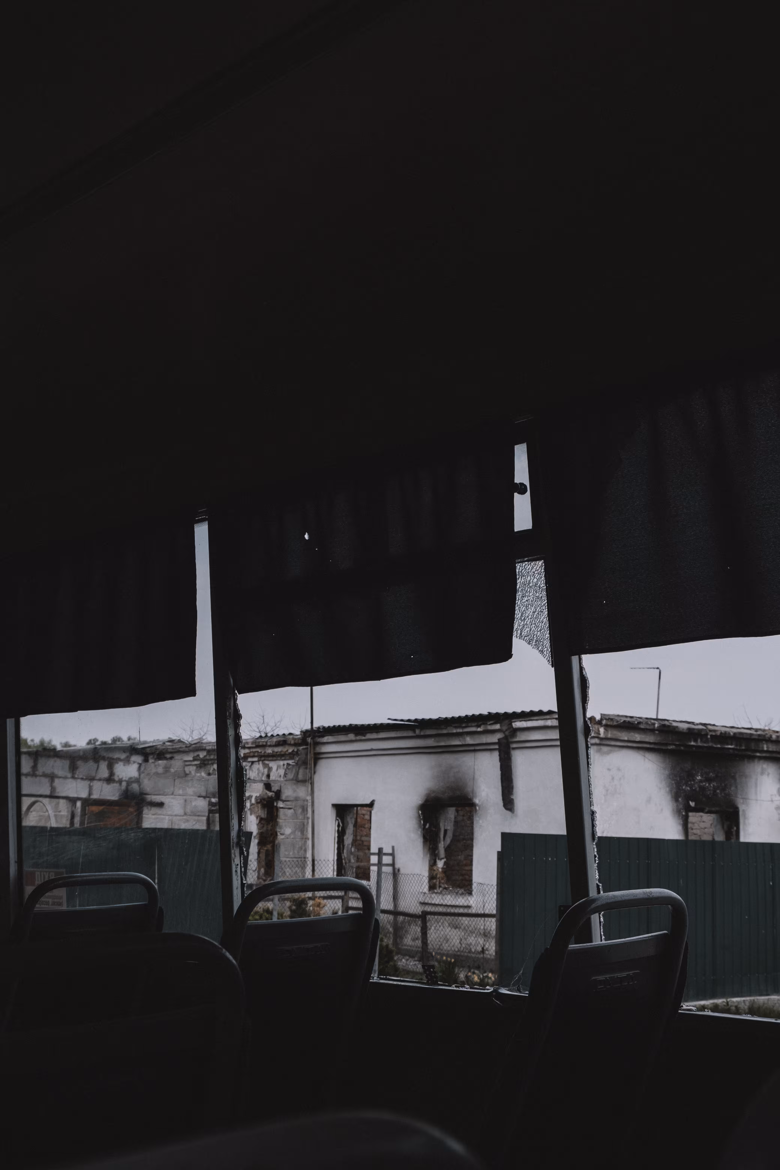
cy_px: 585
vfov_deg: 50.7
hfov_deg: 35.1
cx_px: 390
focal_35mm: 38
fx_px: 1235
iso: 160
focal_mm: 25.4
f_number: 6.4
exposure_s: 1/250
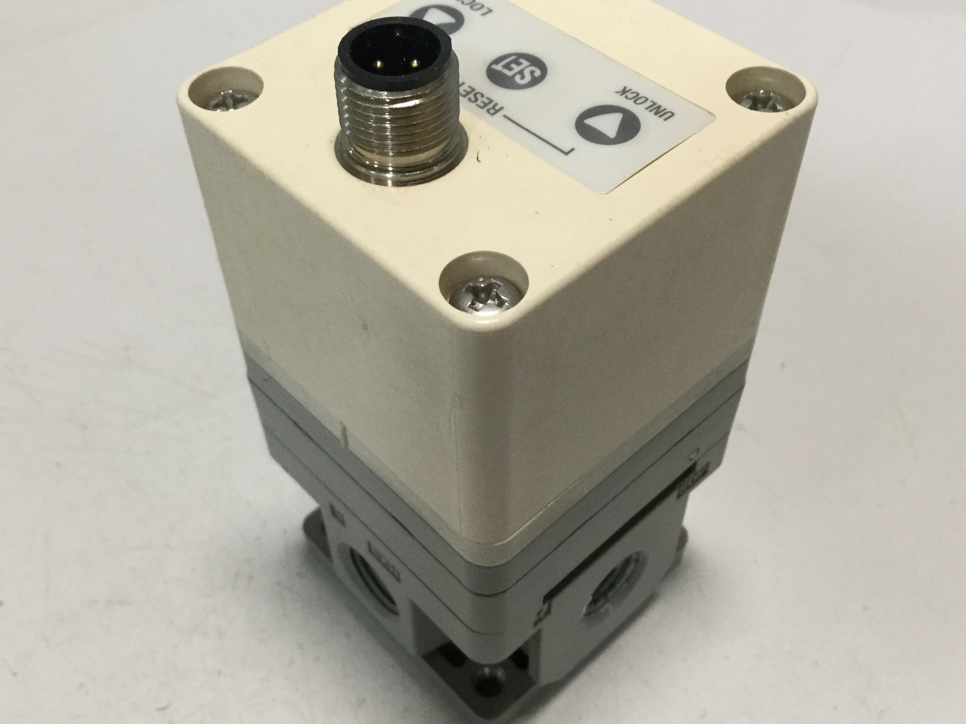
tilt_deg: -48.9
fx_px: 1060
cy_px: 325
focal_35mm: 38
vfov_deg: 37.7
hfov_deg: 48.9
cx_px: 442
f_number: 2.4
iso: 50
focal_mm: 3.3
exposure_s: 1/30
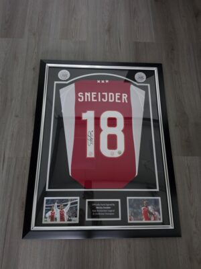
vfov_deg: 73.9
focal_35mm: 23
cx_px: 100
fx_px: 178
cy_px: 134
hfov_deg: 58.9
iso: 1000
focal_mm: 6.5
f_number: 1.4
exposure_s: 1/33.3
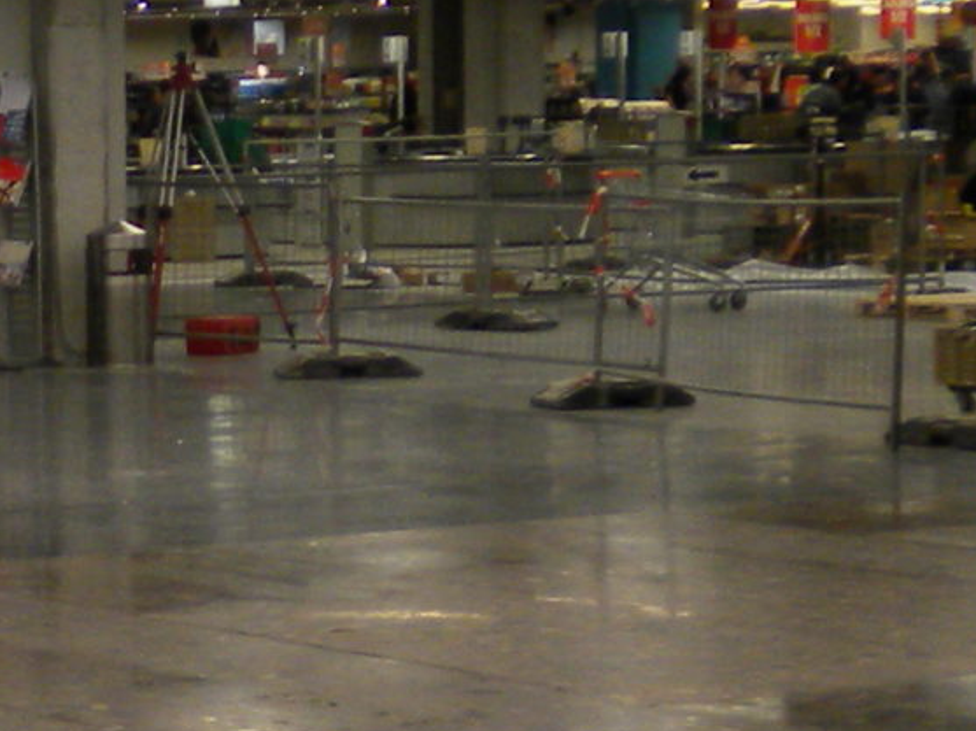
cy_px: 642
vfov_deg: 9.2
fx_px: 4536
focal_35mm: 161
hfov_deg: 12.0
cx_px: -238
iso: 128
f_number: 3.1
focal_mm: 6.3
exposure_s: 1/72
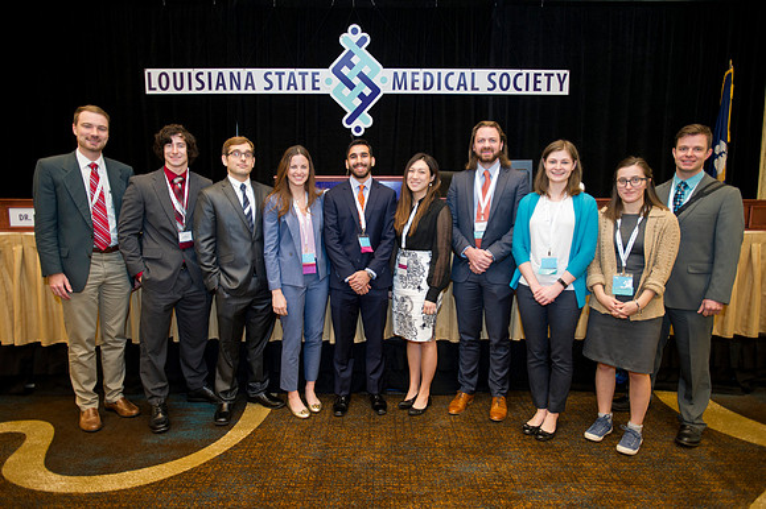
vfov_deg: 57.2
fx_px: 468
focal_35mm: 22
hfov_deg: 78.6
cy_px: 254
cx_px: 383
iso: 1600
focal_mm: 22
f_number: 2.8
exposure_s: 1/80
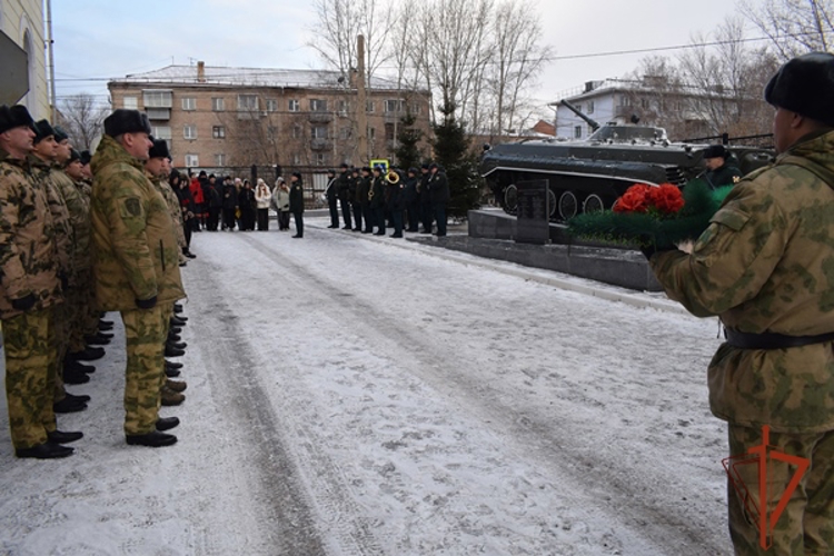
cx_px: 417
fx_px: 625
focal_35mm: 27
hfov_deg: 67.4
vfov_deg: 47.9
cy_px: 278
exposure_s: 1/250
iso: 400
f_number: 8
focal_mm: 18
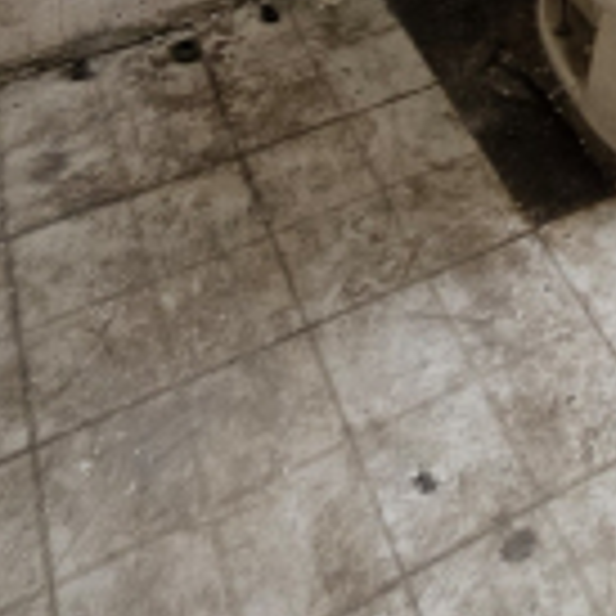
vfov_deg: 18.6
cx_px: 553
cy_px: -636
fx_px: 1127
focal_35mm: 56
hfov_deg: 29.3
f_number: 2.2
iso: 80
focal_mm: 2.2
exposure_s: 1/60
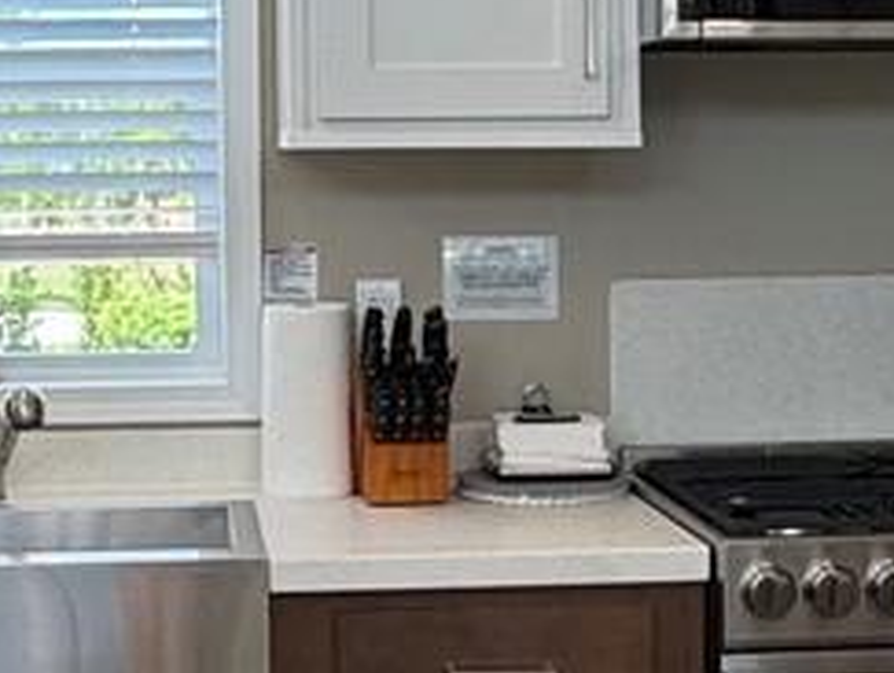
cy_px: 294
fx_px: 2380
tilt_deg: -3.8
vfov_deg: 16.1
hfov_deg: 21.2
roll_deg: +0.2
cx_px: 346
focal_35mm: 92
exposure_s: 1/120
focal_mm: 2.22
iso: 50
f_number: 2.2
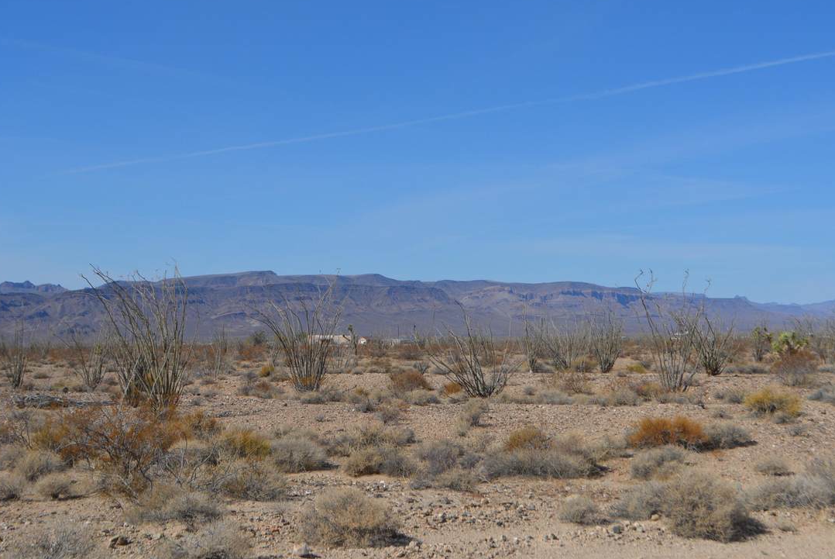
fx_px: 1323
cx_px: 472
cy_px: 271
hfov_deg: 35.0
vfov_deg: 23.8
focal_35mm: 57
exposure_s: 1/2000
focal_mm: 32
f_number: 7.1
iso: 400
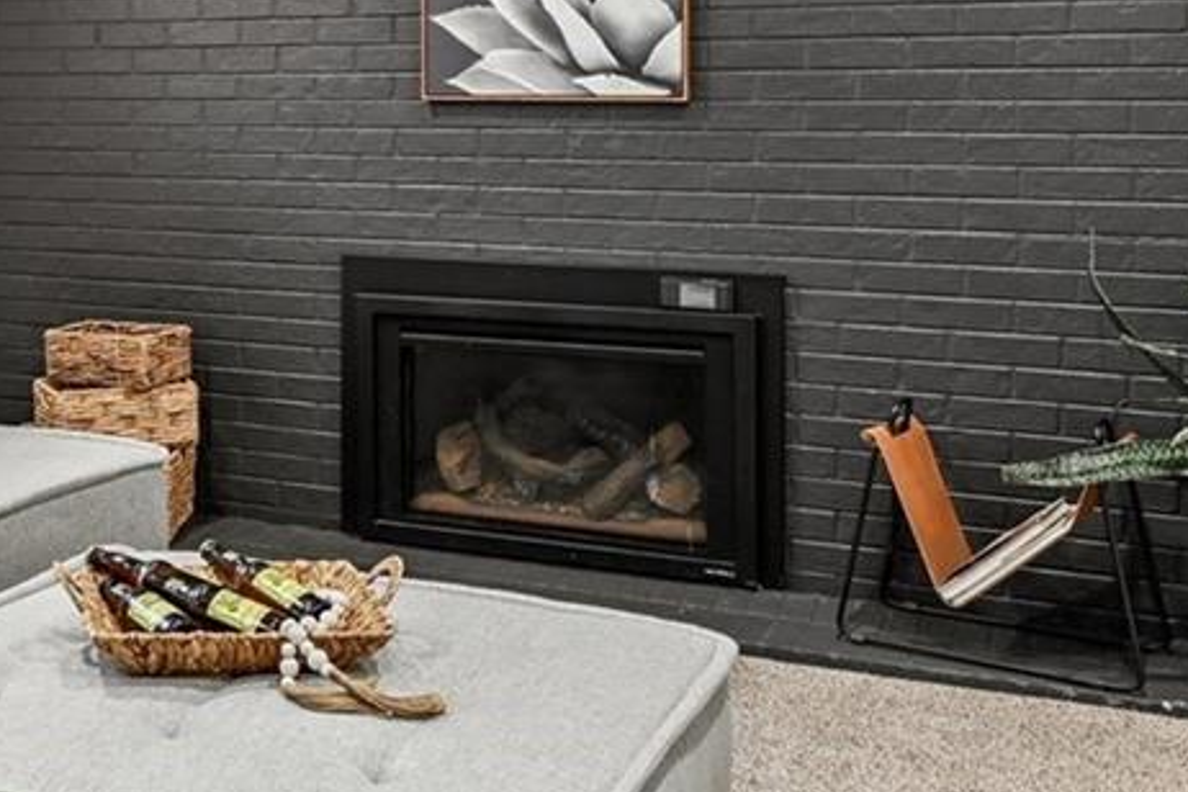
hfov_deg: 34.9
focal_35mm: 54
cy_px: 82
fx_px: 1773
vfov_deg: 24.5
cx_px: 111
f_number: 10
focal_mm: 15.5
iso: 400
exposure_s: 1/8
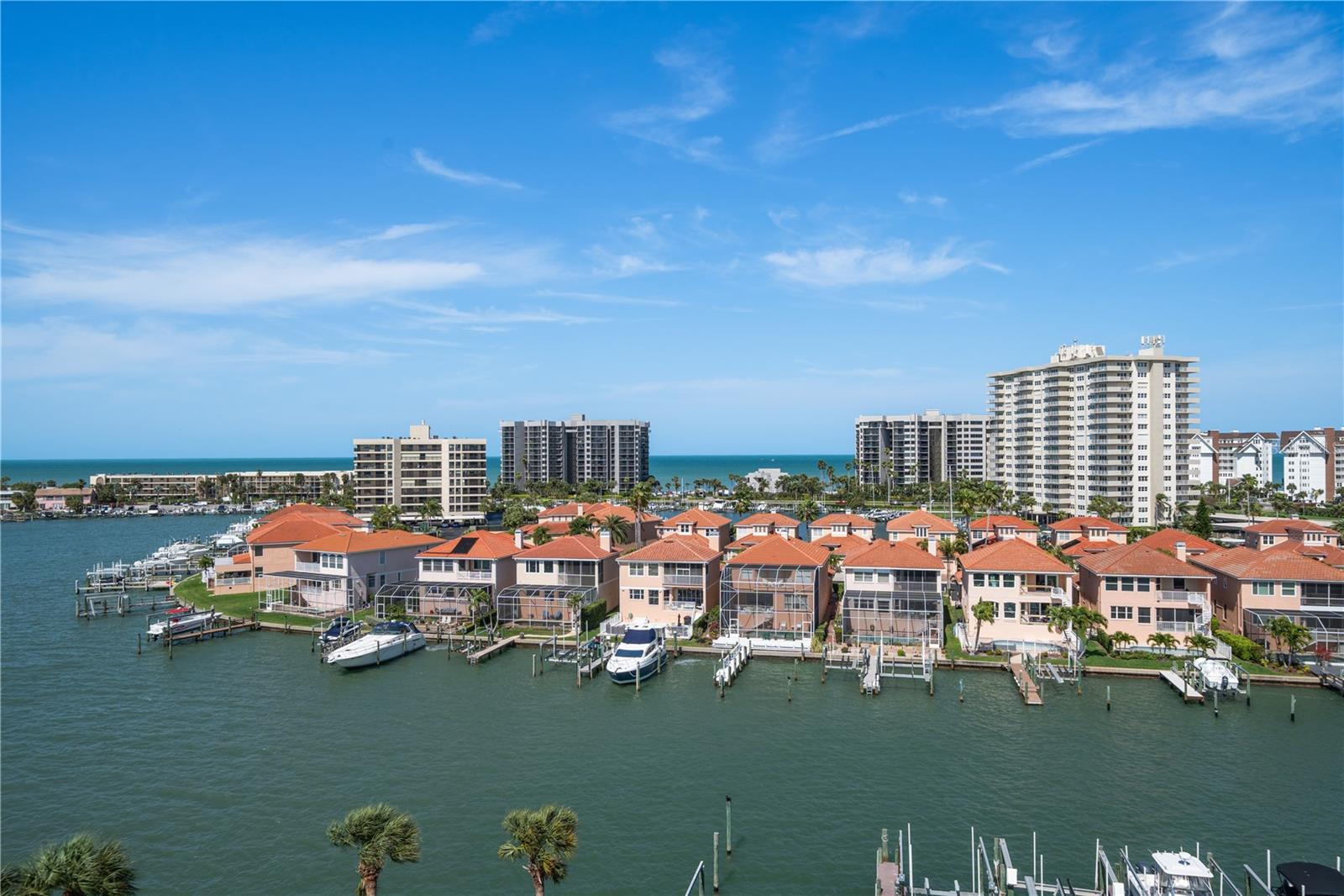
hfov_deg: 73.8
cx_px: 672
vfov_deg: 53.1
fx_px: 896
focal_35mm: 24
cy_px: 448
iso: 100
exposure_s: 1/320
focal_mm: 24
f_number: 9
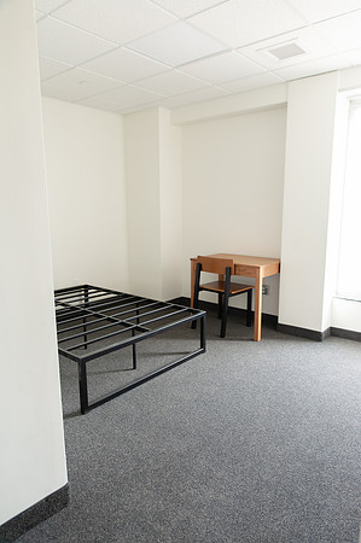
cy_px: 272
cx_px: 180
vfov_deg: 73.8
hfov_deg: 53.0
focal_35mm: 24
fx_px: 362
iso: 640
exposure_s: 1/125
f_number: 2.8
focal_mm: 24
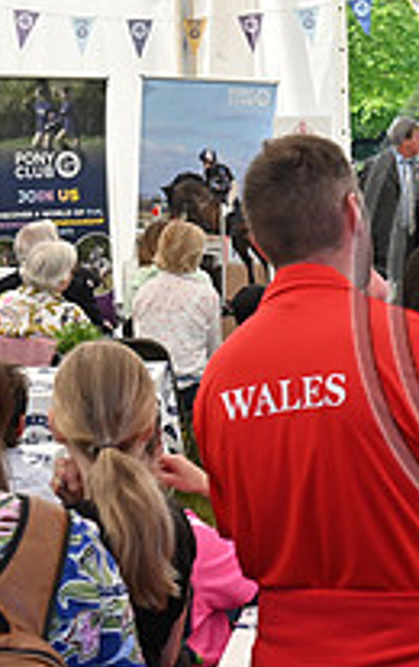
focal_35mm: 114
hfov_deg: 11.0
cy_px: 245
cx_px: 648
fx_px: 2076
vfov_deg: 18.2
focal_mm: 40
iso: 800
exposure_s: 1/320
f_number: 8
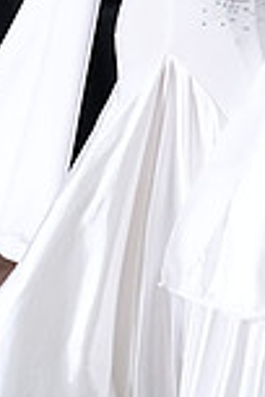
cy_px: -106
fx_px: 6978
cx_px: 381
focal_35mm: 632
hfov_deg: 2.2
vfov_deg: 3.3
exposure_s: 1/400
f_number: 4.5
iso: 6400
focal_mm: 167
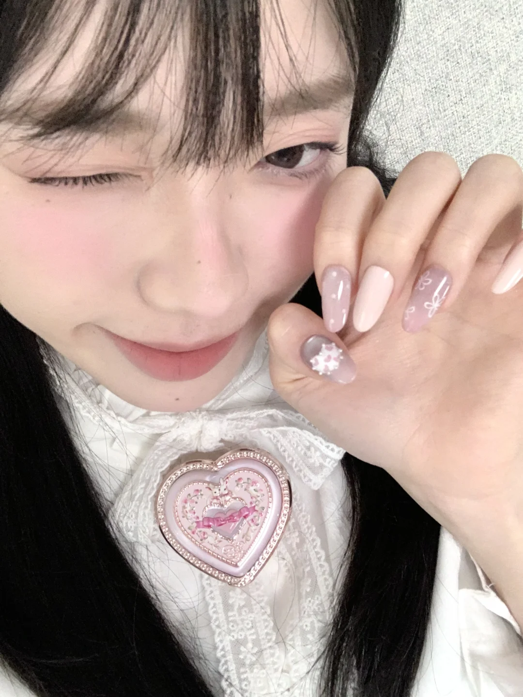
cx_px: 262
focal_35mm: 32
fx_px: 645
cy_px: 348
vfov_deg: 56.8
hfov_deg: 44.2
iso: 250
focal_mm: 2.87
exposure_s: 1/60
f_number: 2.2
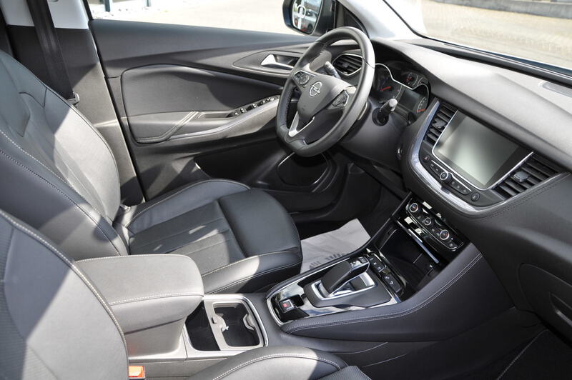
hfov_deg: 67.4
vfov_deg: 47.9
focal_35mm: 27
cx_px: 286
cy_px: 190
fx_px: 429
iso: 220
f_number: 3.5
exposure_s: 1/200
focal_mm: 18
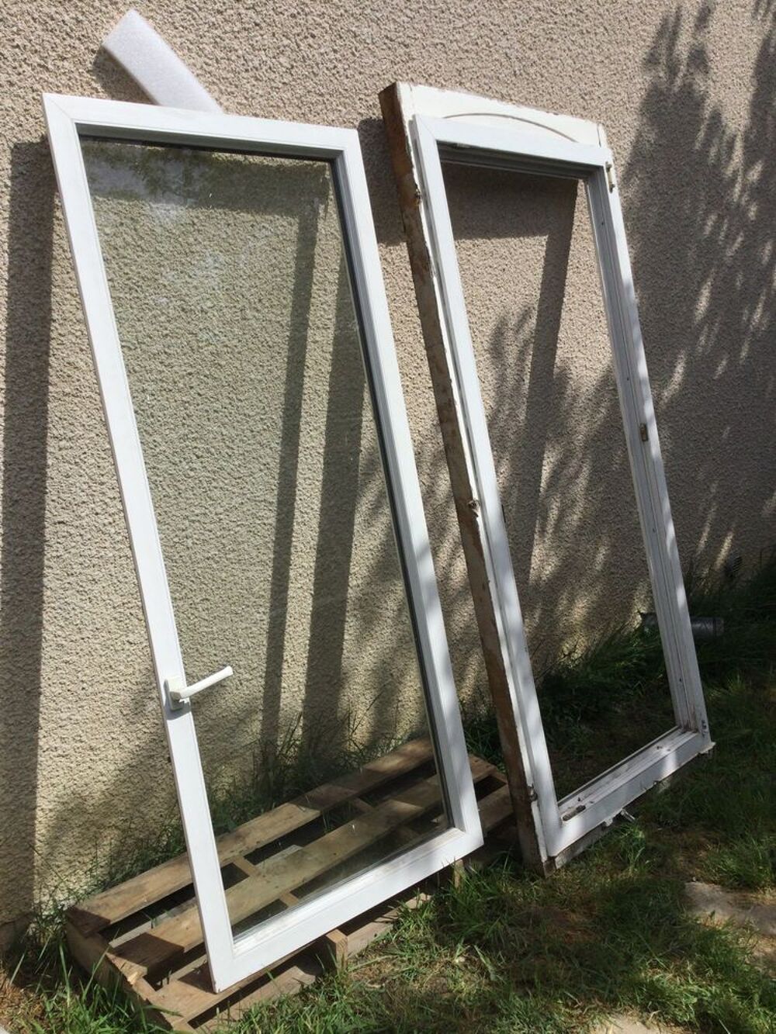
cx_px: 388
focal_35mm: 31
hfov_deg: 45.4
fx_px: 926
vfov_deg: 58.3
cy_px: 517
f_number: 2.4
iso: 25
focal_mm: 3.3
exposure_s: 1/2809
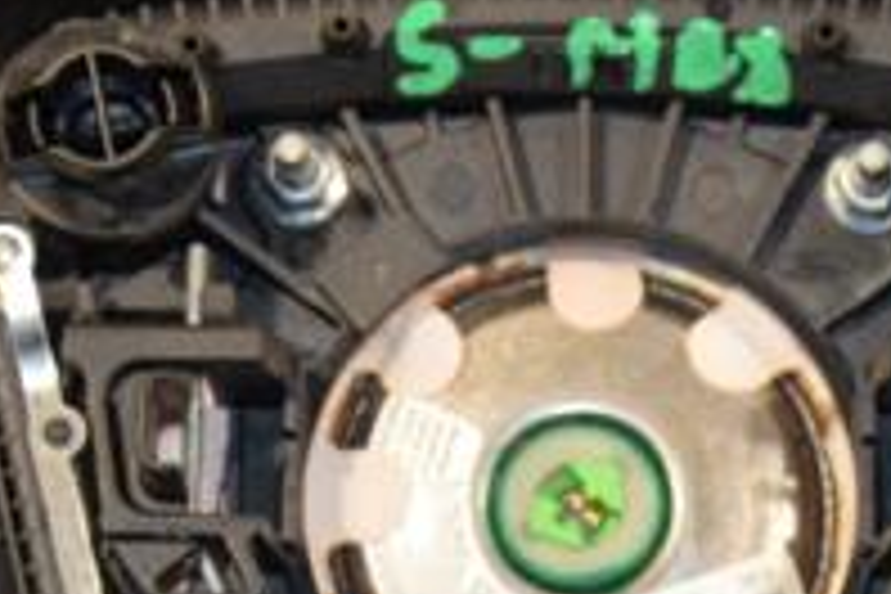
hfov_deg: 7.8
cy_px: 486
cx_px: 796
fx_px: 6509
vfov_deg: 5.2
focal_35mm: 263
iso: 800
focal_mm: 58
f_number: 5.3
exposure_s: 1/200
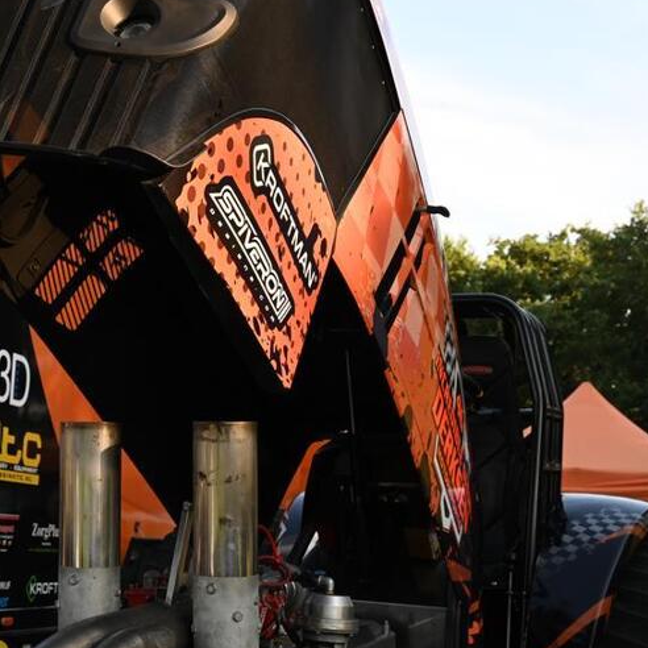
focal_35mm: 65
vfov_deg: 26.4
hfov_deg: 25.9
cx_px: 104
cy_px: 419
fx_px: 1377
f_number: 8
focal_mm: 38
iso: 640
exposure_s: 1/250
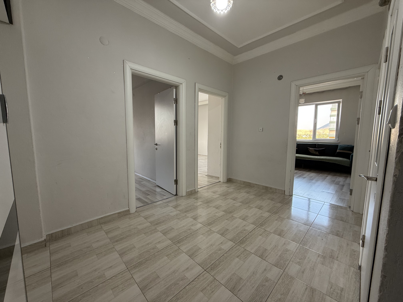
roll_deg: -0.5
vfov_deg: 85.7
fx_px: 163
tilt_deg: -5.3
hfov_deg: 102.1
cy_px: 151
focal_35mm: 14
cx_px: 202
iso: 125
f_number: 2.2
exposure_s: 1/100
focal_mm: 2.22
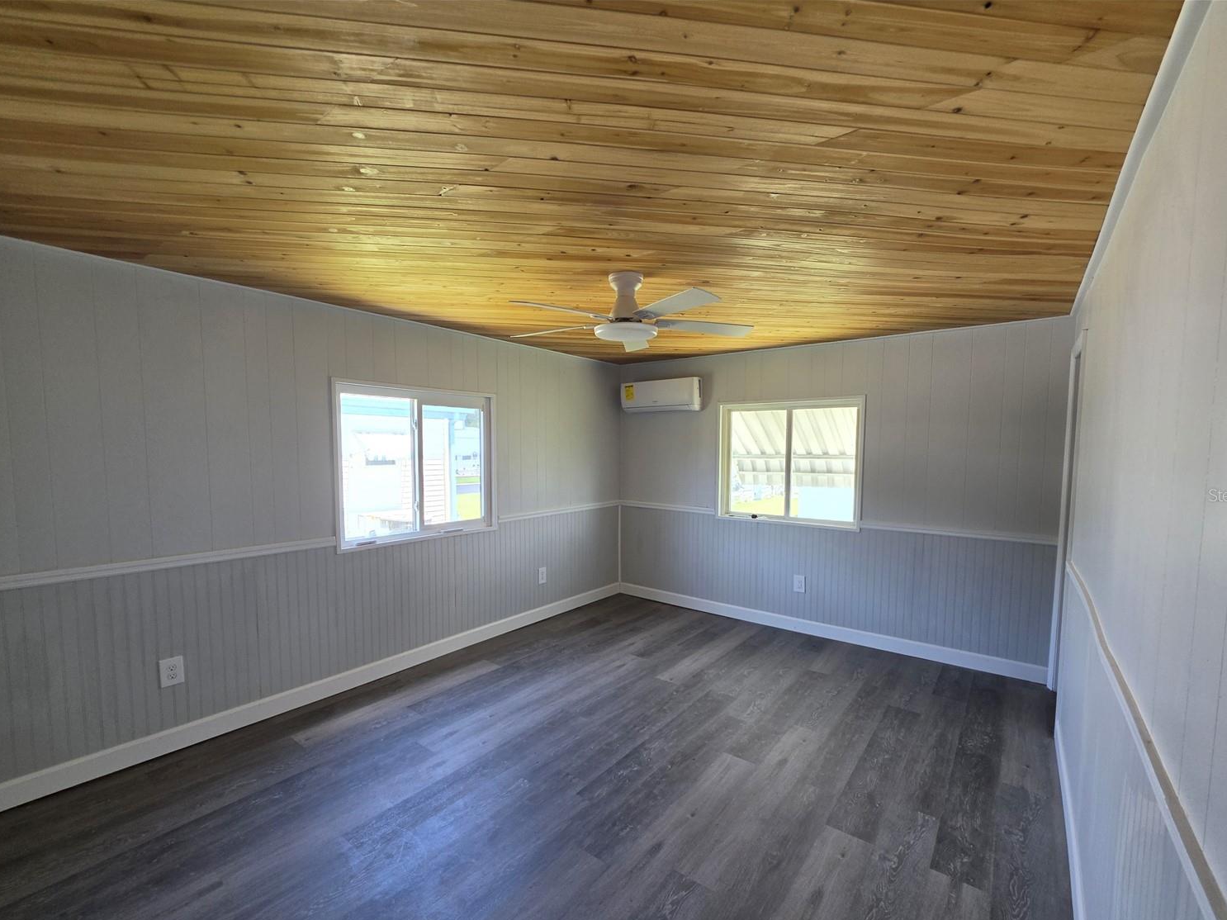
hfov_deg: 102.1
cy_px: 495
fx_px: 496
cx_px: 626
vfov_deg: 85.5
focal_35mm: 14
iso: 80
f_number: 1.9
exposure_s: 1/120
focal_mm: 2.2
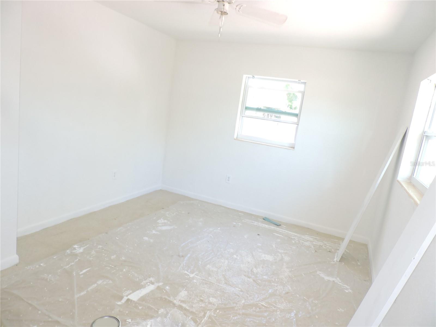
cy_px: 164
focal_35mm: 24
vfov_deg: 56.8
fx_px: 302
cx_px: 218
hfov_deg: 71.6
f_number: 3
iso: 360
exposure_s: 1/40
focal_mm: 4.3
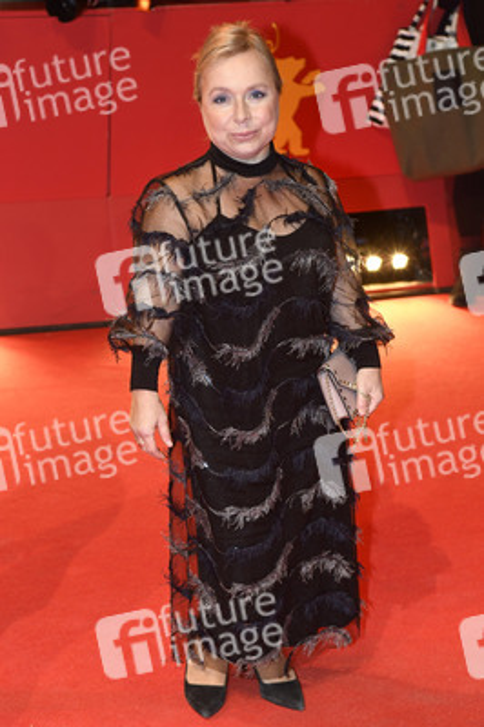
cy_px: 364
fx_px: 1414
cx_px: 242
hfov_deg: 19.4
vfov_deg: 28.9
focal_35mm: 70
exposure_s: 1/250
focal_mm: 70
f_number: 5
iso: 1250
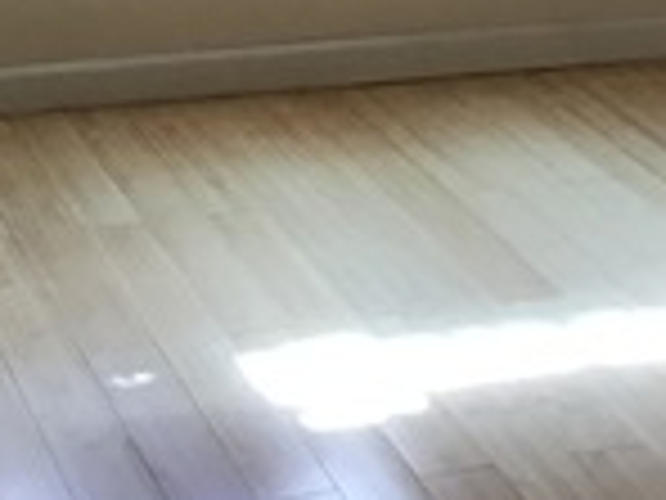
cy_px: -414
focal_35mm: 134
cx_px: 603
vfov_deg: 10.4
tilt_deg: -6.4
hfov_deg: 14.6
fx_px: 2578
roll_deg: -4.7
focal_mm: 3.3
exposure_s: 1/30
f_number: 2.4
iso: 64
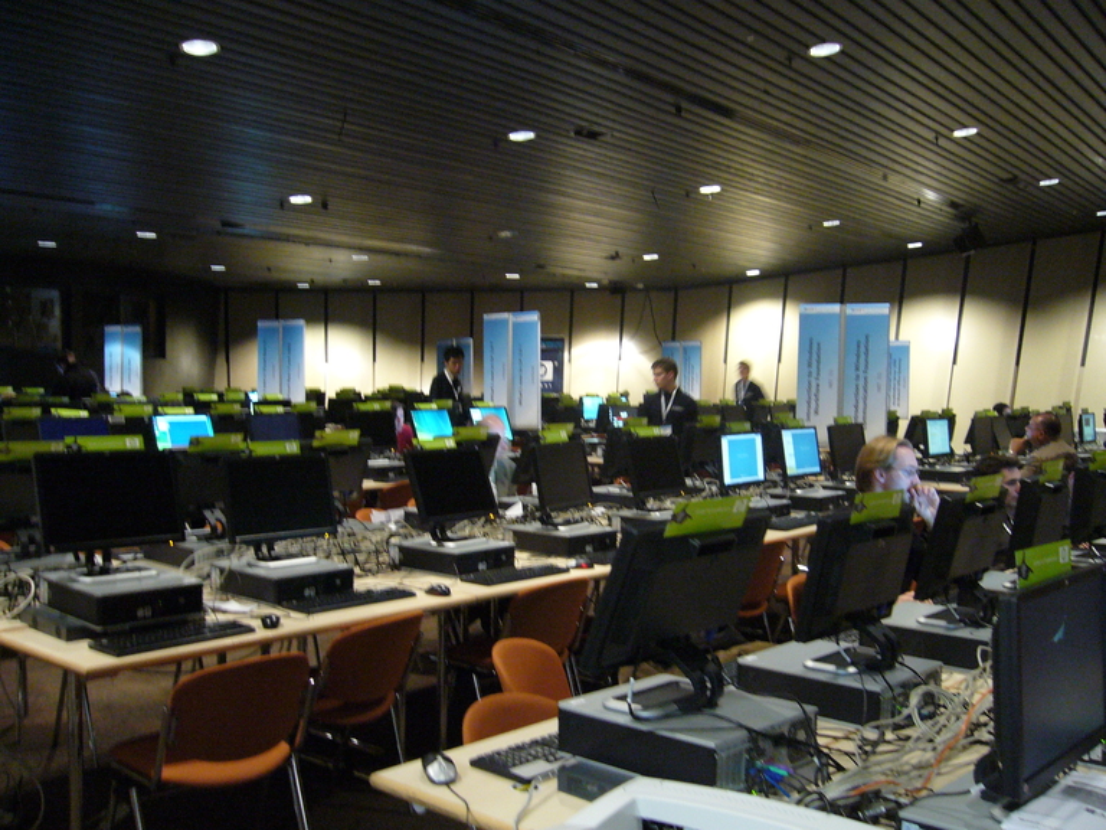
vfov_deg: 40.7
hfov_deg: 52.6
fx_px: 1118
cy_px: 415
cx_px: 553
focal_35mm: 35
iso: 200
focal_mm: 5.8
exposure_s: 1/8
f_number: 2.8
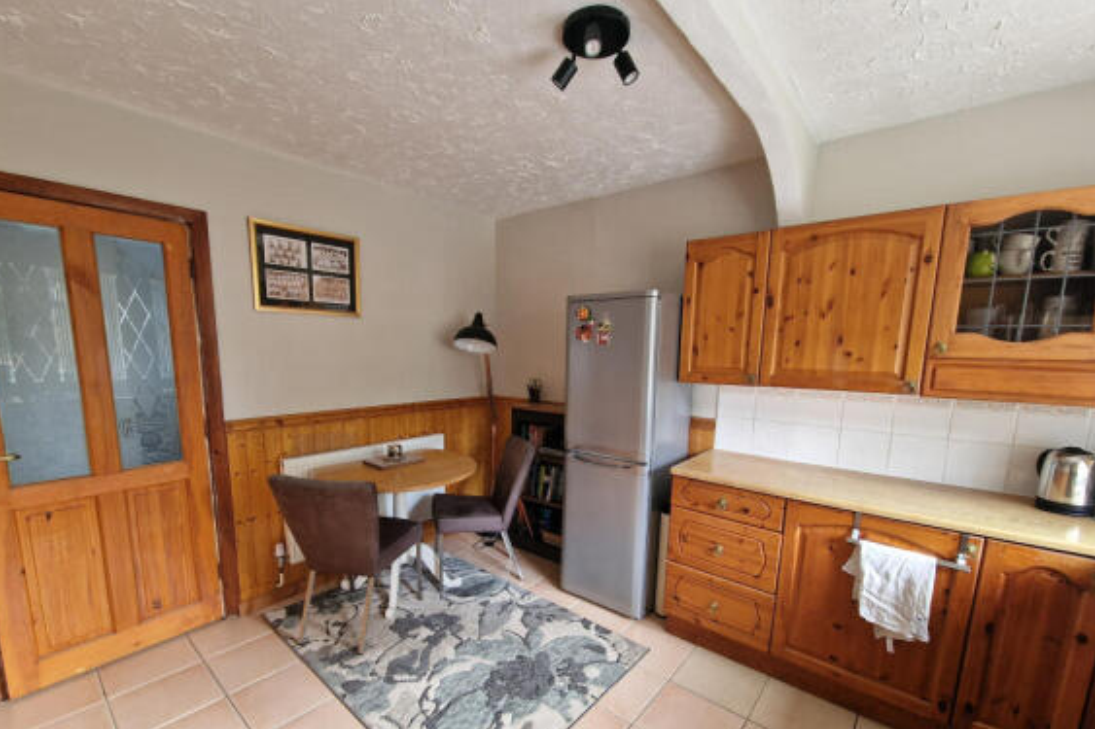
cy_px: 423
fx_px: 426
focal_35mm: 14
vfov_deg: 80.6
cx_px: 544
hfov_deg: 104.3
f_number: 2.2
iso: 320
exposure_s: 1/50
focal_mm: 2.2
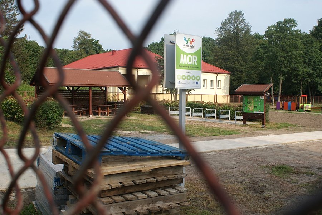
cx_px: 161
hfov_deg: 49.5
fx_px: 349
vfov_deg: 34.3
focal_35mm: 39
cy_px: 108
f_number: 9
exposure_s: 1/160
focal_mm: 26
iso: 100
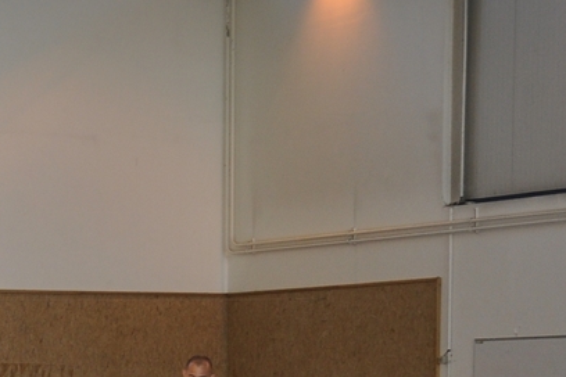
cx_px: -118
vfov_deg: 9.0
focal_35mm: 147
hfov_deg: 13.6
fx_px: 2310
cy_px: 623
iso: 400
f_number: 5.6
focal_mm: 25
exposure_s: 1/125
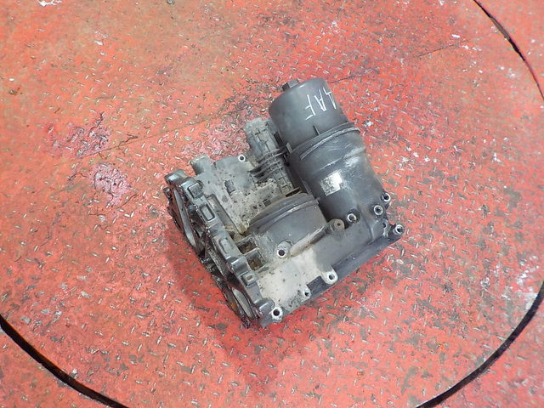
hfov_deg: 60.0
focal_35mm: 30
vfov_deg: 46.8
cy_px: 204
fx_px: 471
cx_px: 272
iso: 400
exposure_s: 1/20
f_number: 3.3
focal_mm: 4.1
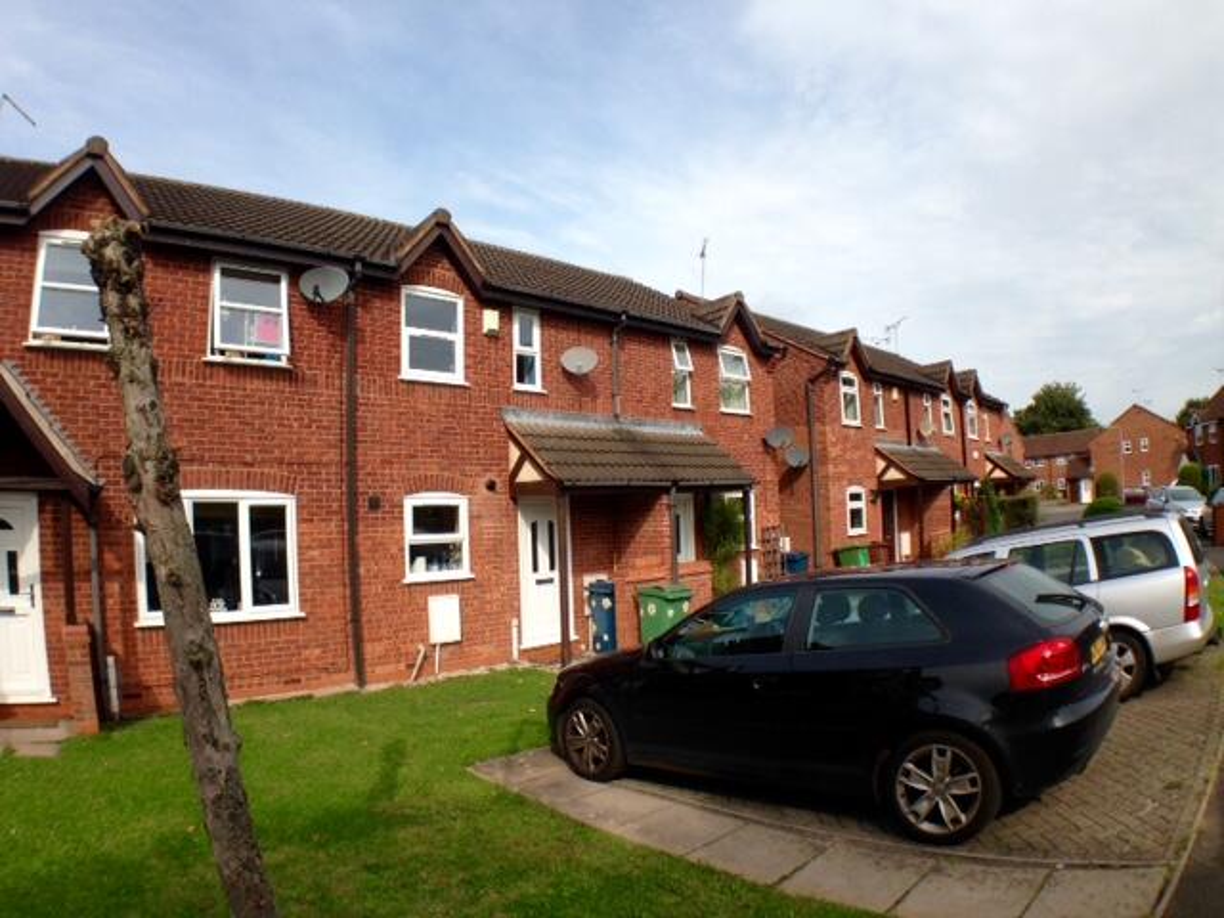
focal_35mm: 33
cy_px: 459
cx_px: 612
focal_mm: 4.12
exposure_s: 1/1130
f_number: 2.4
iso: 50
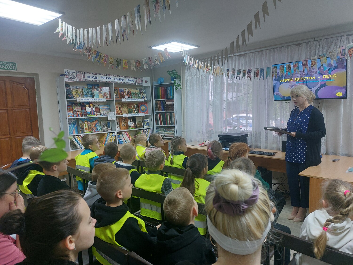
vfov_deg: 56.8
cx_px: 176
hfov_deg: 71.6
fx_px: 245
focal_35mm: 24
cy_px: 132
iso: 100
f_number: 1.8
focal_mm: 5.23
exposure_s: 1/50
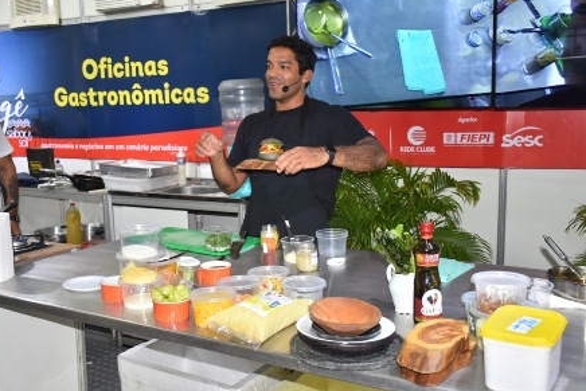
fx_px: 602
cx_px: 286
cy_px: 196
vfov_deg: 36.0
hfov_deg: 51.9
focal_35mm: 37
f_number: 3.8
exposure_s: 1/60
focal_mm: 24
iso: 450
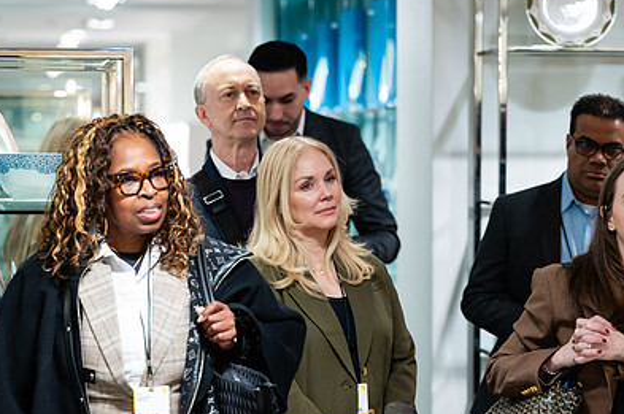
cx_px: 324
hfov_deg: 13.6
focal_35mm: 151
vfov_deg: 9.1
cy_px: 257
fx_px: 2614
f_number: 3.2
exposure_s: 1/160
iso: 640
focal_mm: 101
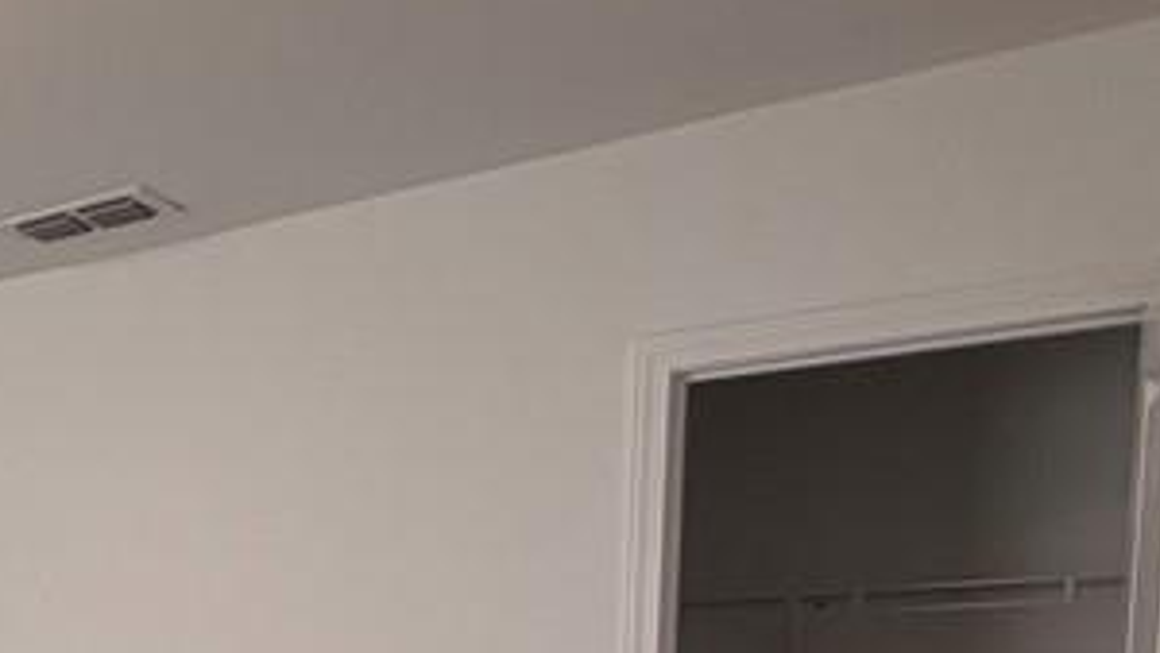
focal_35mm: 52
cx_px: -398
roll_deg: +1.5
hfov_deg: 30.3
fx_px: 1600
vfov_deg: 20.7
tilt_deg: -6.0
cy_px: 881
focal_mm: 2.22
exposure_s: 1/120
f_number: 2.2
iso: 100
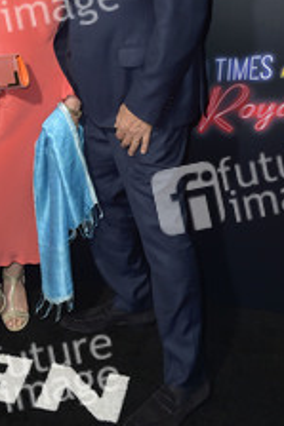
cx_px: 77
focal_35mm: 68
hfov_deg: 19.9
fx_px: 806
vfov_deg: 29.1
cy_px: 95
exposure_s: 1/250
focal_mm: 38
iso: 250
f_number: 6.3
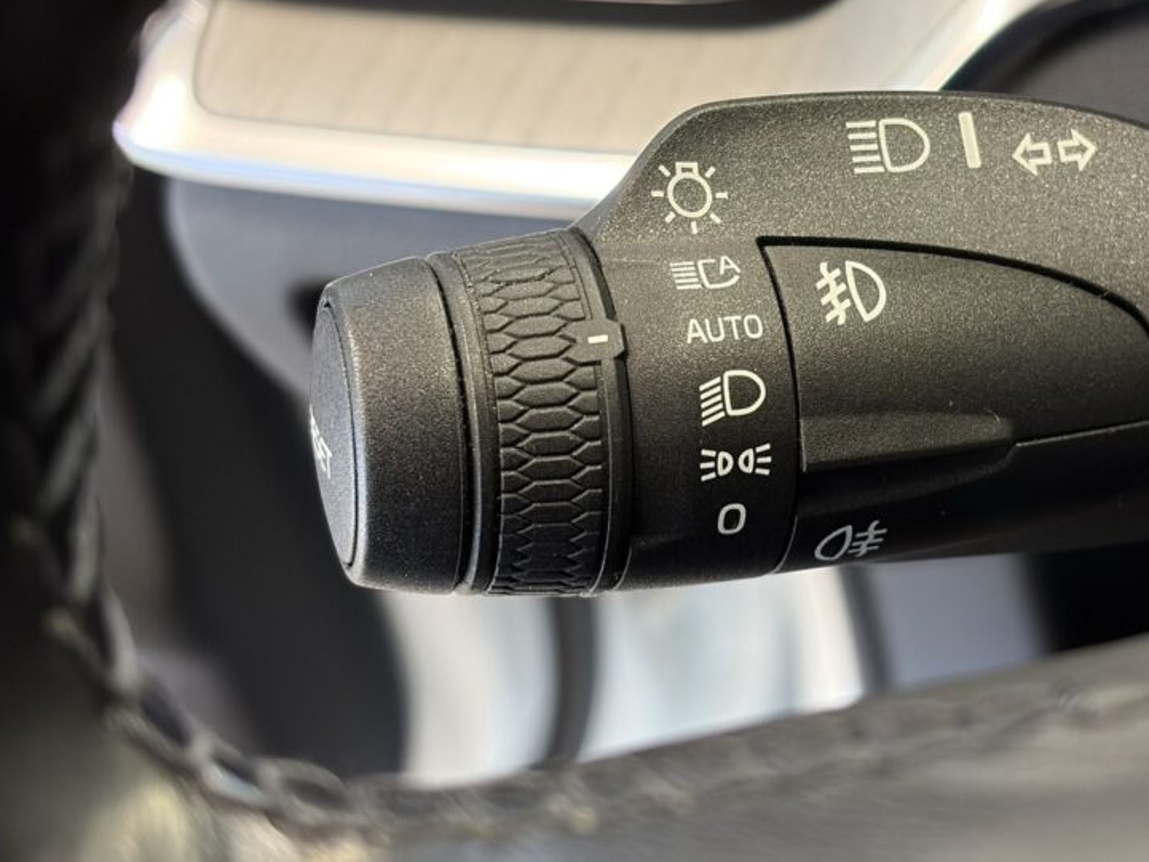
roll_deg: +18.3
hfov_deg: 26.1
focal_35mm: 74
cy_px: 346
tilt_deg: -37.8
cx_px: 800
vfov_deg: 19.9
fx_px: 2456
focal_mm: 5.96
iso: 125
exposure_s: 1/40
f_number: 1.6
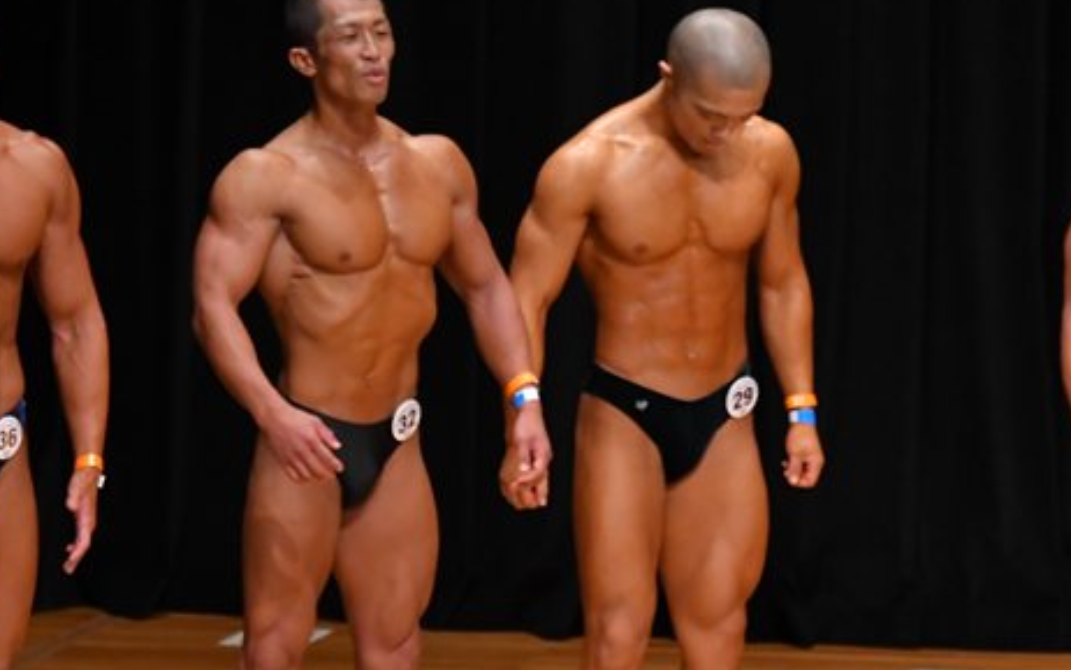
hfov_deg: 4.6
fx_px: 13459
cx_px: 233
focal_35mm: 461
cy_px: 491
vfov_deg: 2.9
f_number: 5.6
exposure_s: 1/400
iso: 4000
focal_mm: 180
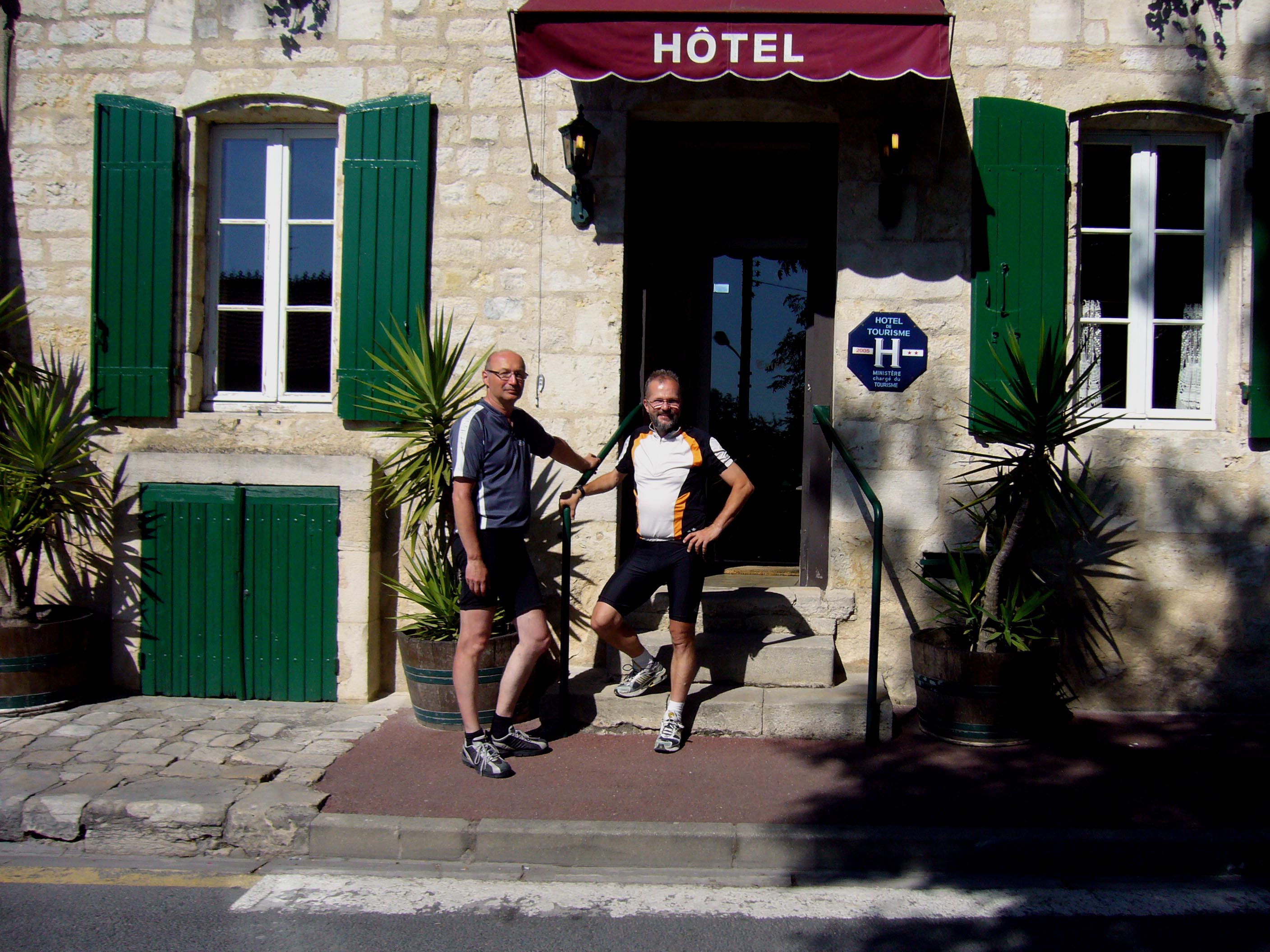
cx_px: 635
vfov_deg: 40.7
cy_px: 476
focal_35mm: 35
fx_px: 1284
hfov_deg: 52.6
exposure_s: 1/800
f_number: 5.6
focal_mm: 5.8
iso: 100
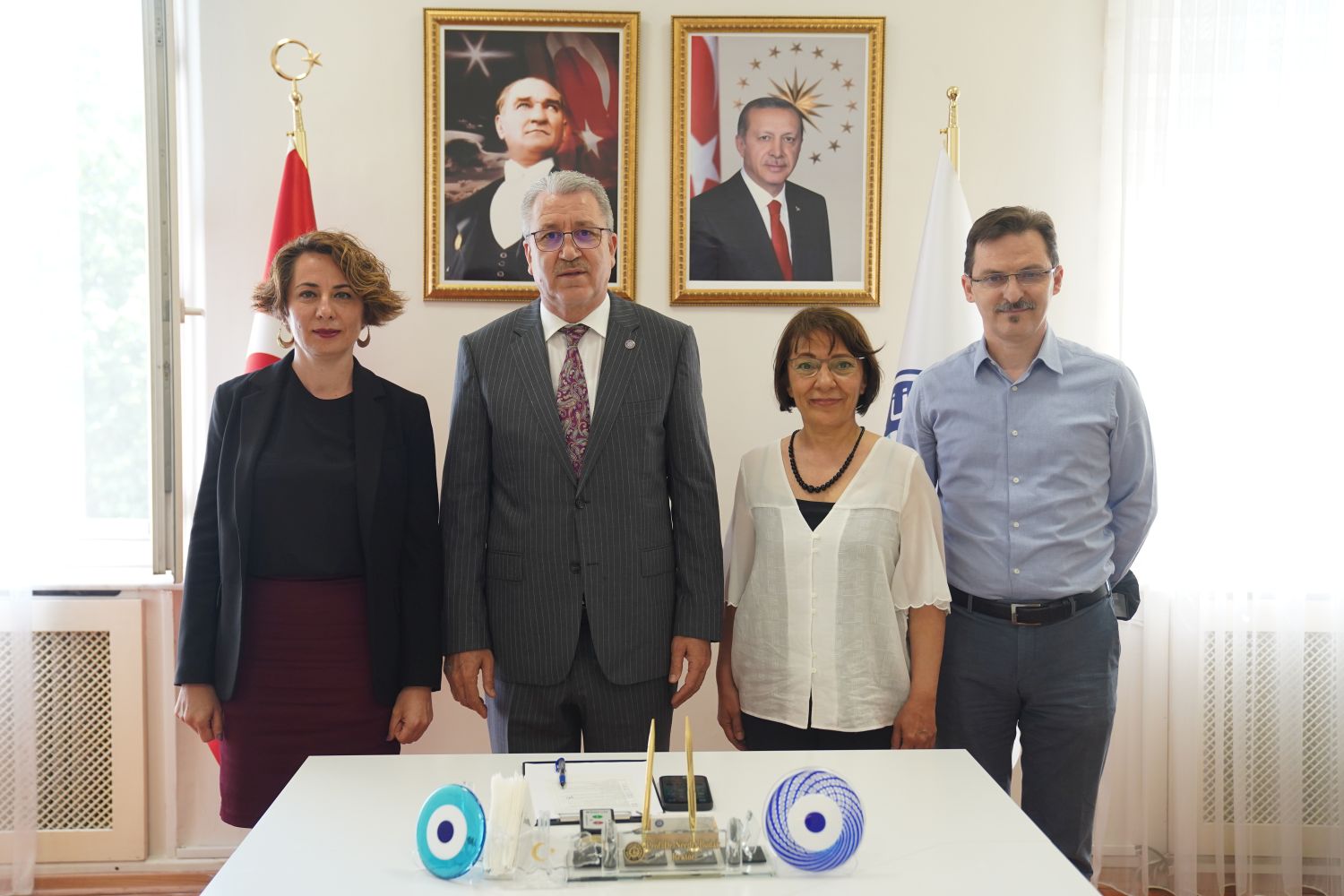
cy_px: 448
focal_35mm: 38
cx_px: 672
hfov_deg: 50.7
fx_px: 1419
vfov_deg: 35.1
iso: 1250
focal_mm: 38
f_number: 3.2
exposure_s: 1/200
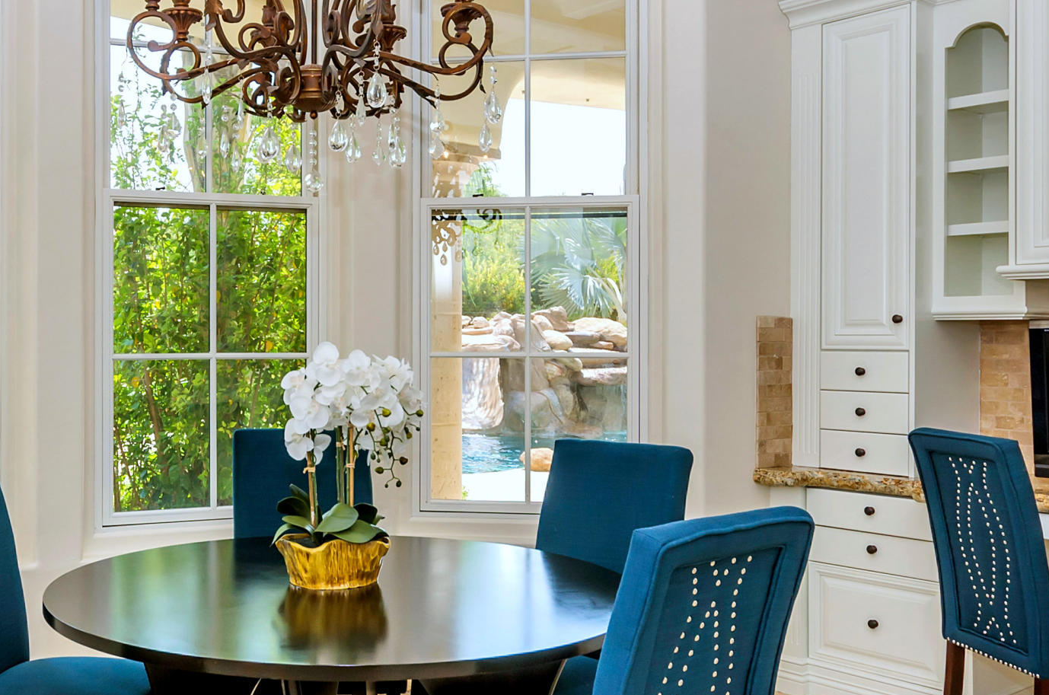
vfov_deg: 35.3
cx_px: 325
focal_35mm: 38
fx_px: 1092
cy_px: 306
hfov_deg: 50.1
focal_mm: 11.5
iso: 160
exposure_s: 1/125
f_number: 6.3
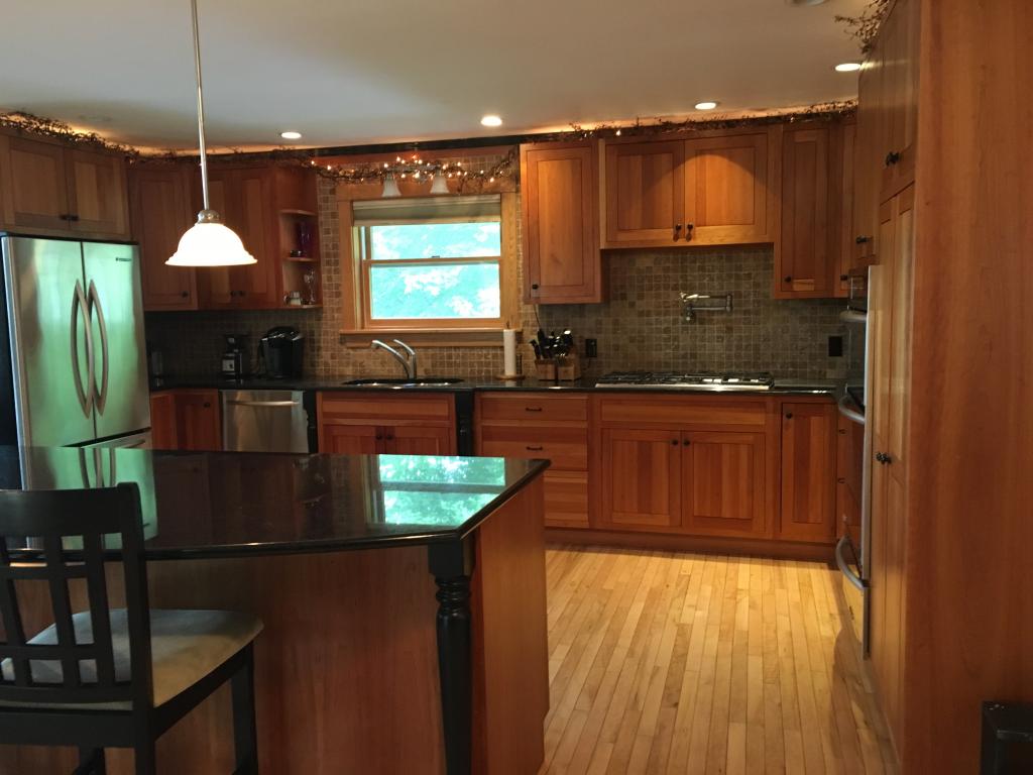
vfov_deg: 48.2
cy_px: 388
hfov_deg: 61.7
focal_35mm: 29
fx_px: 865
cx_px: 516
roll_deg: +0.9
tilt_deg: -6.2
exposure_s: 1/24
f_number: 2.2
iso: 200
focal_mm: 4.15
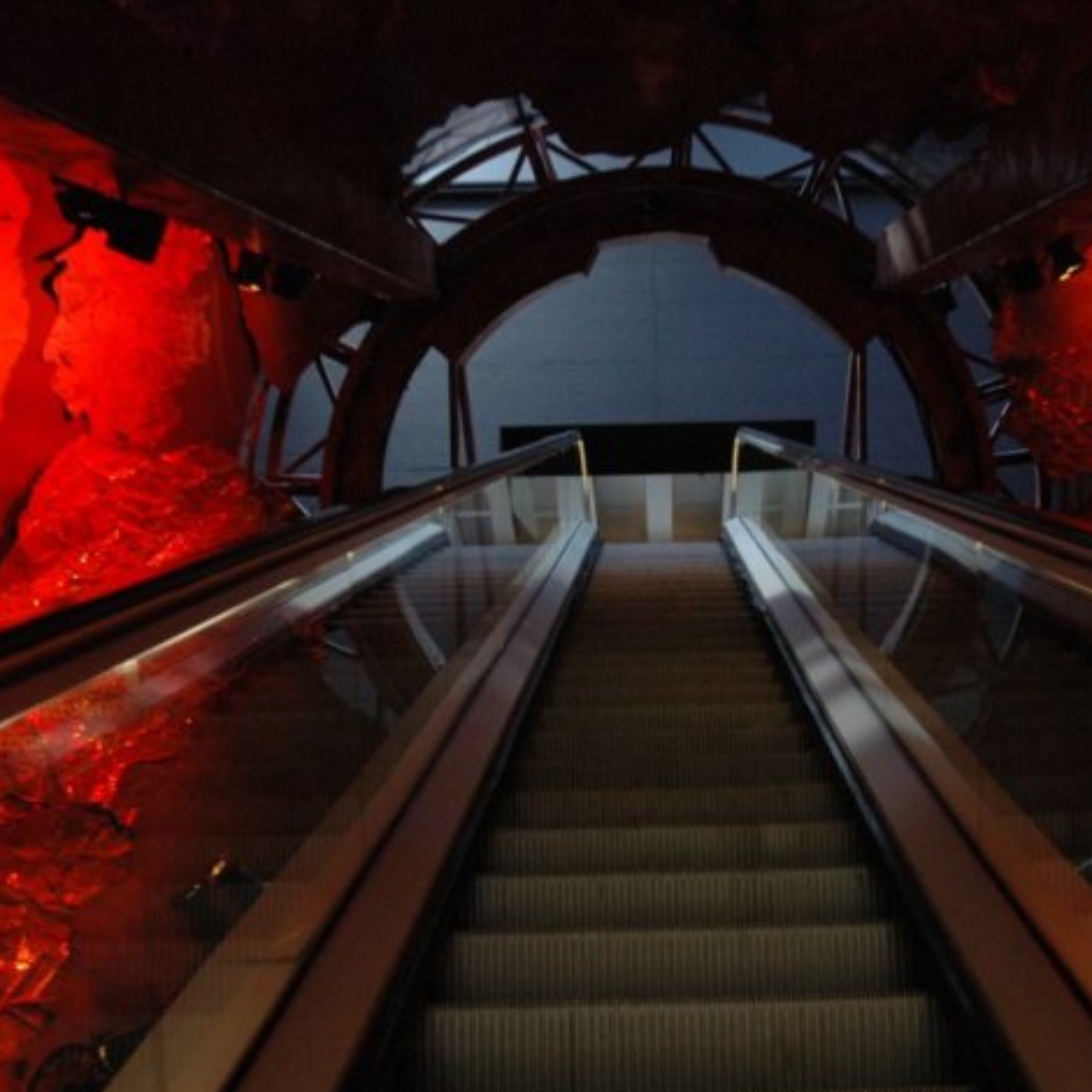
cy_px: 551
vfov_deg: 39.2
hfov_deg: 38.9
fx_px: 1535
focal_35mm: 43
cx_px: 678
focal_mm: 22
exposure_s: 1/10
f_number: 4.5
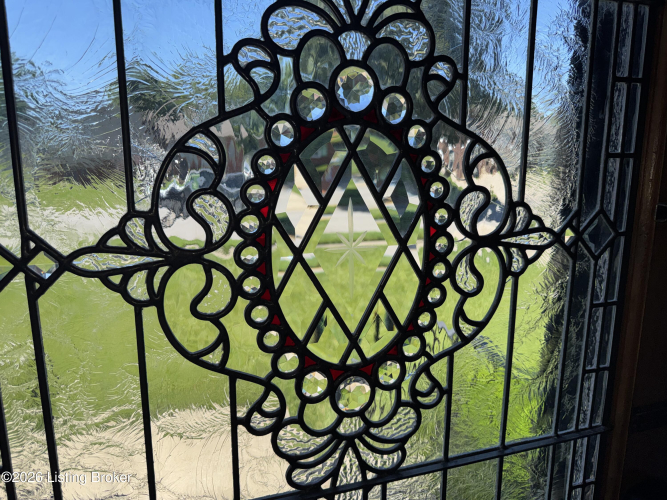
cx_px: 334
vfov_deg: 56.8
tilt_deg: -12.2
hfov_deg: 71.6
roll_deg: -0.5
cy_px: 250
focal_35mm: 24
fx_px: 462
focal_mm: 6.76
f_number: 1.78
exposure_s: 1/1678
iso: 64
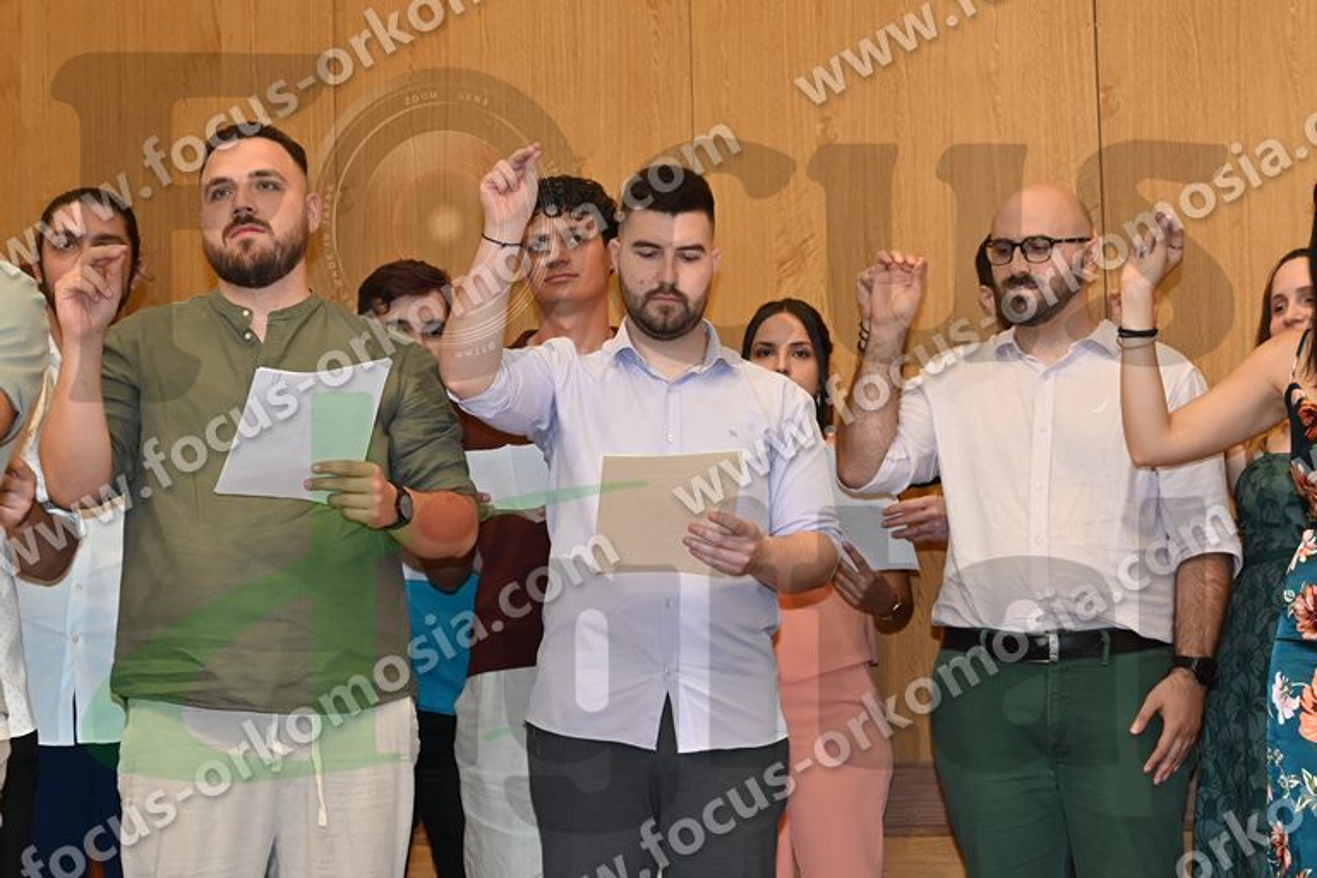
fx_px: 3109
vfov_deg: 16.1
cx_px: 658
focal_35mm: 85
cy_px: 439
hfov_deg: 23.9
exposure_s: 1/100
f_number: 6.3
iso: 1250
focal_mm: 57
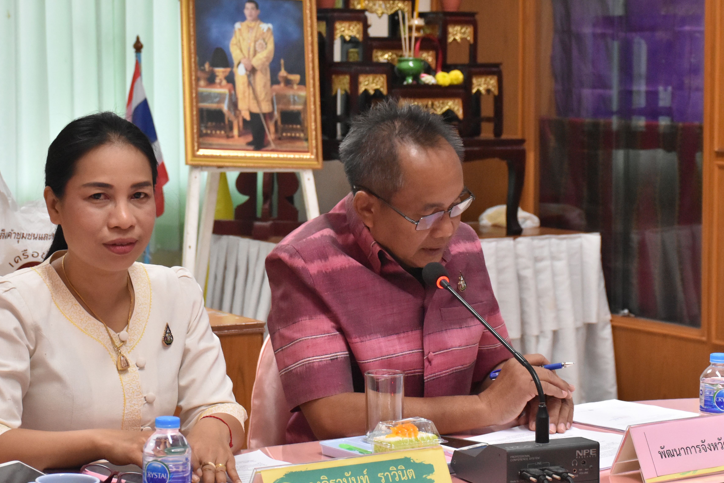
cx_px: 373
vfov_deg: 14.9
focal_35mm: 92
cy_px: 264
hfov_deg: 22.1
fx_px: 1850
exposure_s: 1/160
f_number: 6.3
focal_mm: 48
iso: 2500
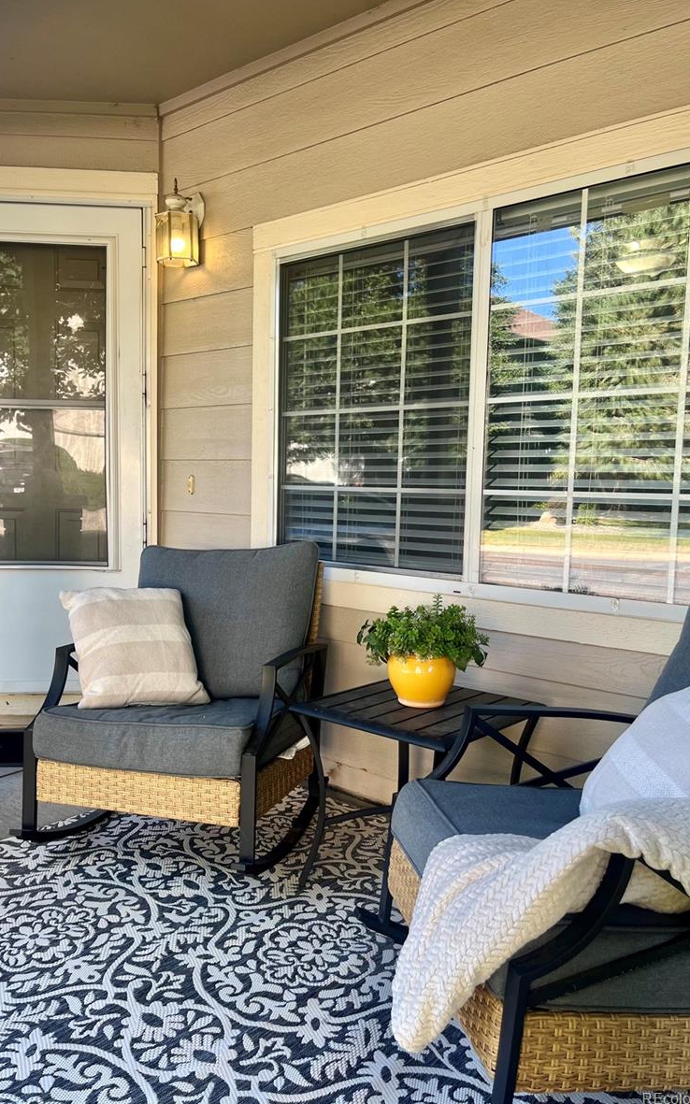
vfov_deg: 66.5
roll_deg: -0.5
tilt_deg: -5.4
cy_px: 550
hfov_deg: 44.5
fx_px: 843
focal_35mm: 28
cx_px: 305
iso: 32
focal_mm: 5.1
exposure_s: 1/122
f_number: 1.6
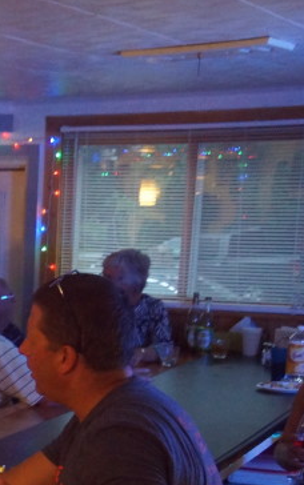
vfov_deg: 21.3
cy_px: 482
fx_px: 1244
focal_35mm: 94
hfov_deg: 11.6
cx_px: -411
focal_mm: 20
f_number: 4
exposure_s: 1/60
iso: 1600
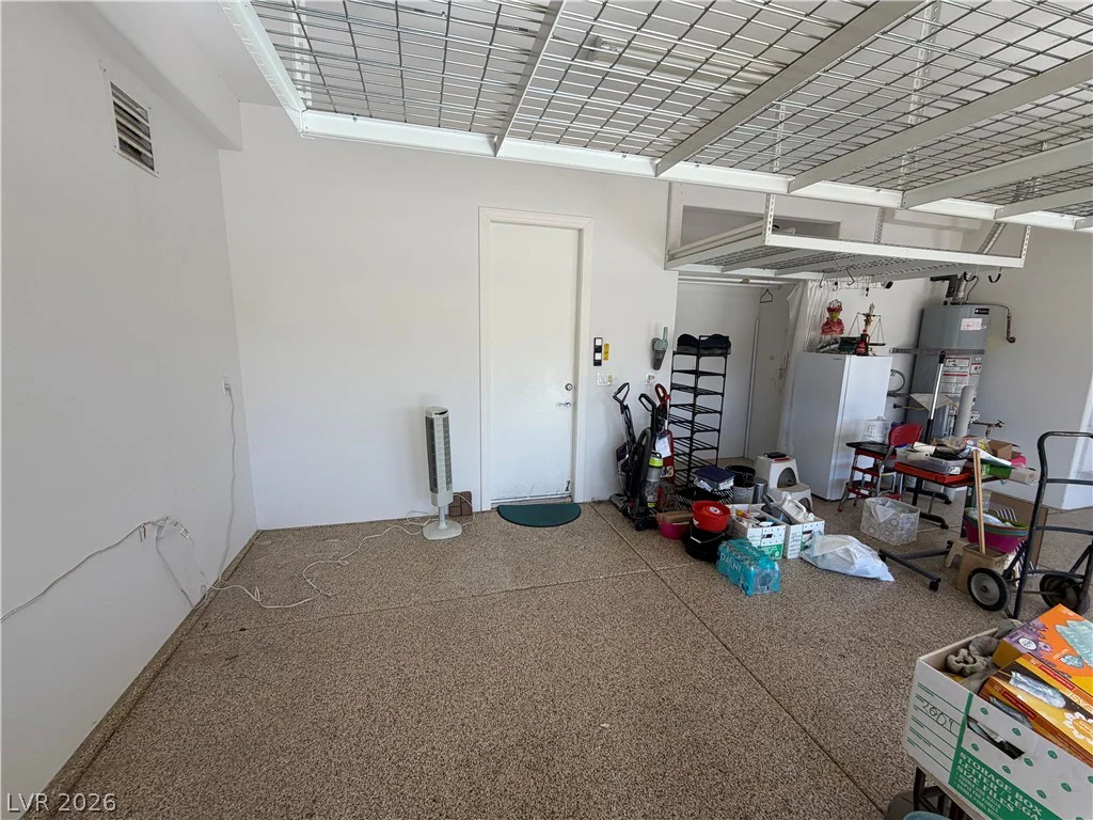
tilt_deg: -8.5
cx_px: 546
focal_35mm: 14
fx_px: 442
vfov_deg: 85.7
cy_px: 410
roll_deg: -1.2
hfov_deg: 102.1
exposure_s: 1/241
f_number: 2.2
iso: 40
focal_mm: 2.22
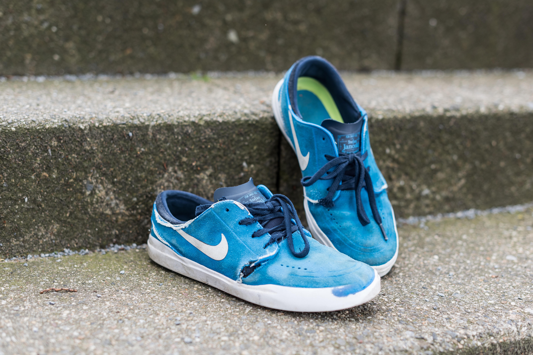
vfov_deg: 27.0
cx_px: 266
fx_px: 740
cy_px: 178
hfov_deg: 39.6
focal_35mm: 50
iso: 200
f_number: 2.8
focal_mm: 50
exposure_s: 1/400
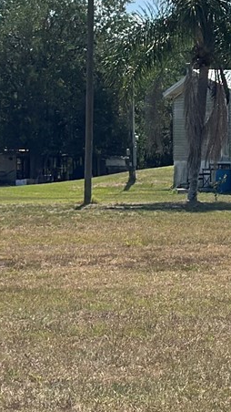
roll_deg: +0.3
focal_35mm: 185
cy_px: 205
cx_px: 563
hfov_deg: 6.3
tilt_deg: -2.4
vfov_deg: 11.6
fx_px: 2016
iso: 100
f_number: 1.78
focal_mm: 6.86
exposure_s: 1/6211
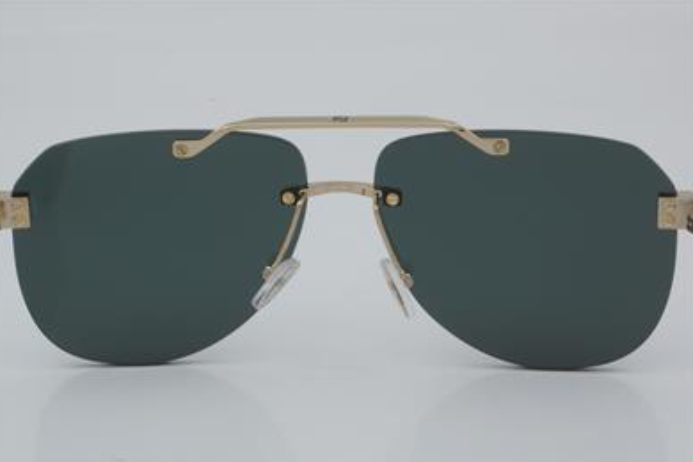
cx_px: 343
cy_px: 233
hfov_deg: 24.0
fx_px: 1627
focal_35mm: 85
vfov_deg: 16.2
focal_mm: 55
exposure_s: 1/4
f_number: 32
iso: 100
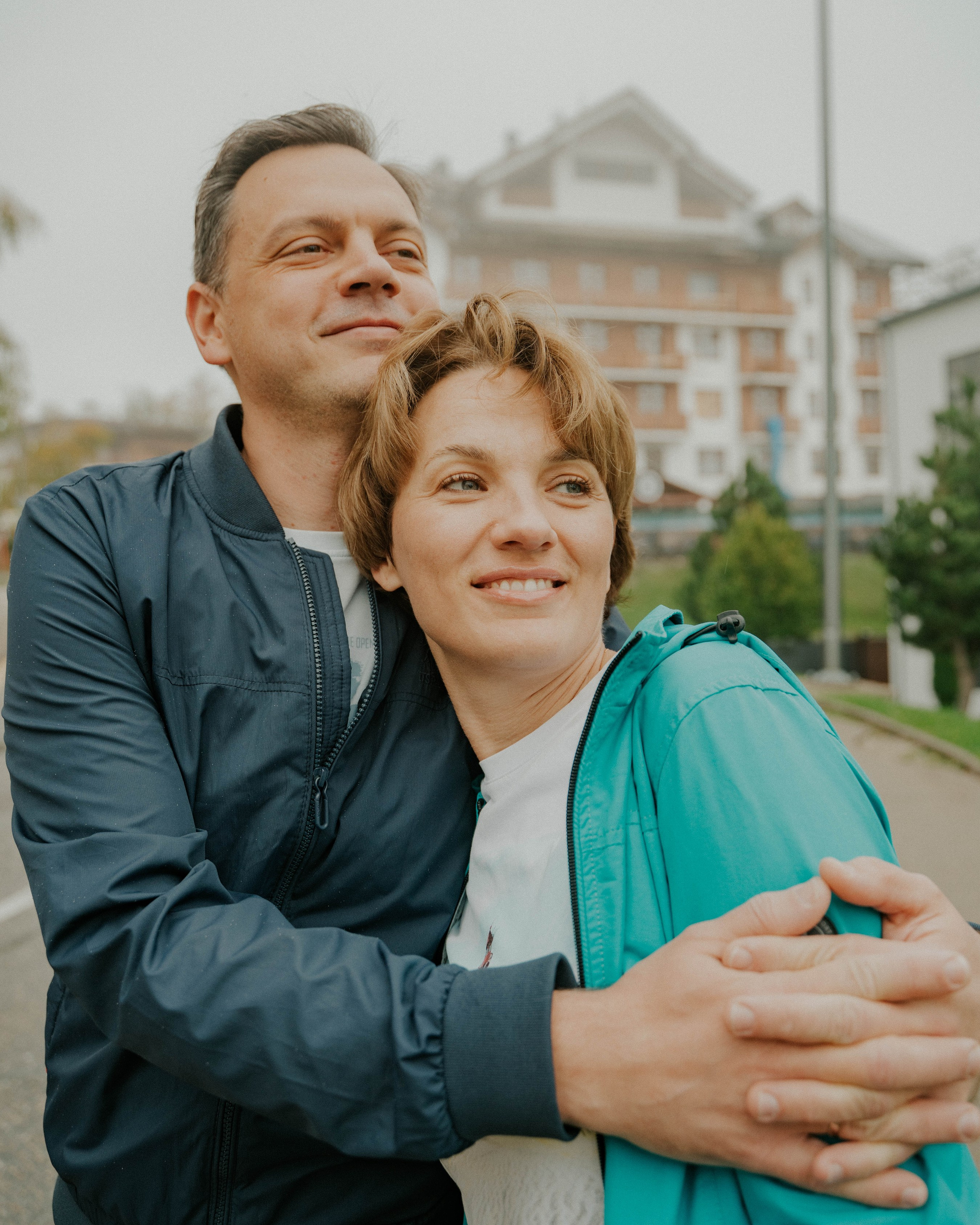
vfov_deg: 55.6
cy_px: 574
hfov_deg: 45.8
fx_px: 1160
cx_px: 485
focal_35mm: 32
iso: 320
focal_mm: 28
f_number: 3.5
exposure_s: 1/160
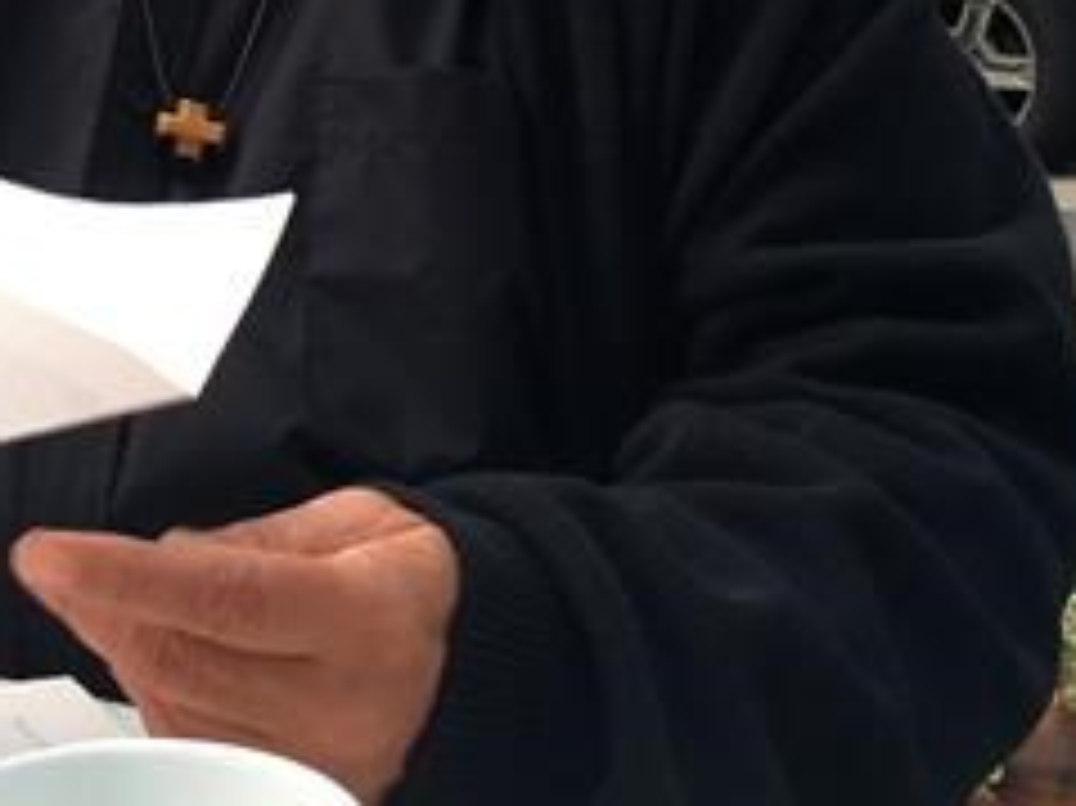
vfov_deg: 18.1
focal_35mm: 79
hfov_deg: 23.7
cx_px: -5
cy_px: -36
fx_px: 2454
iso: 32
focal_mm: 4.15
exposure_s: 1/100
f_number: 2.2
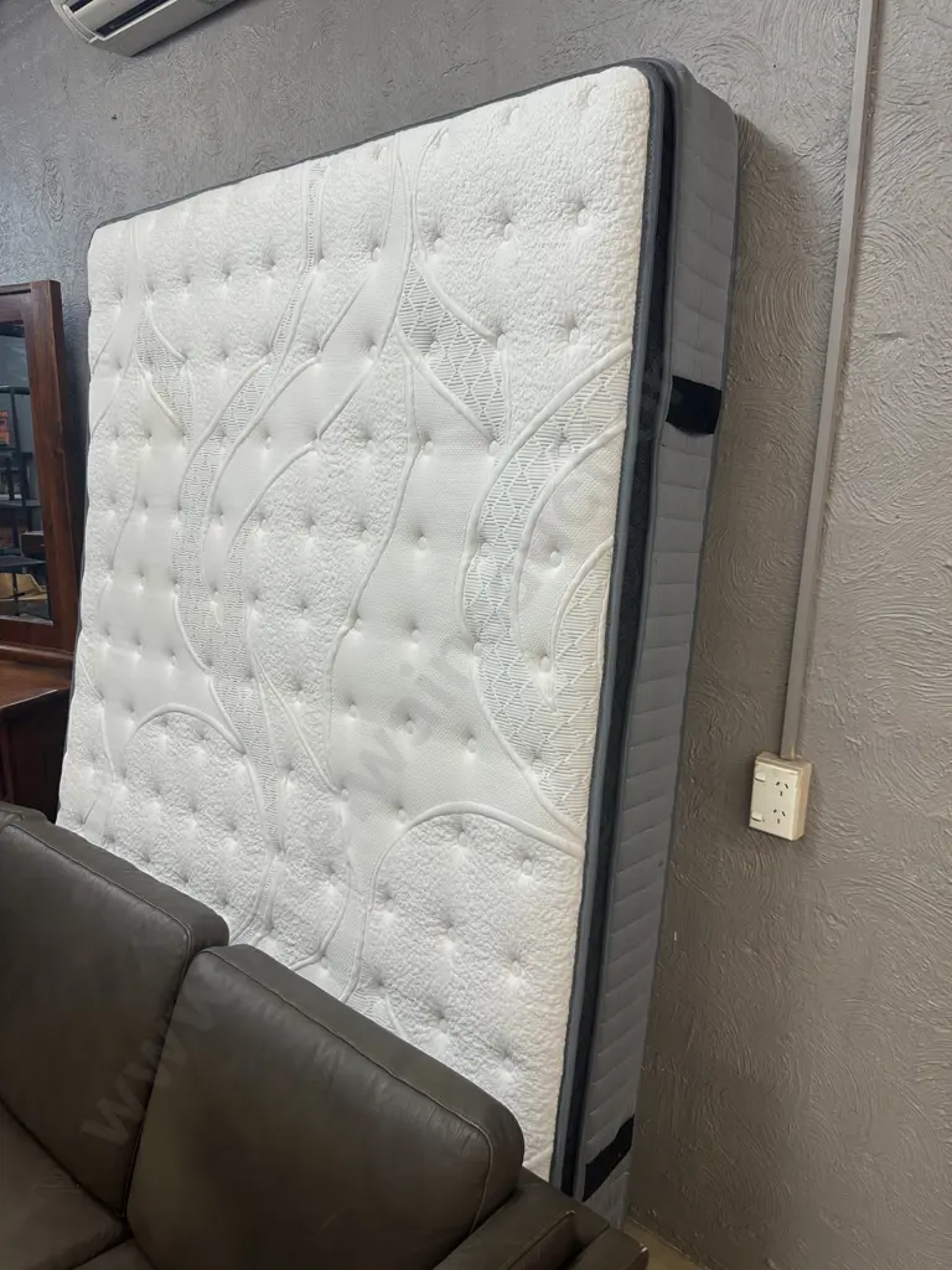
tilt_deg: -12.2
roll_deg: -0.3
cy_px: 635
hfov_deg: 56.8
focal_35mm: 24
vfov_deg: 71.6
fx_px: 880
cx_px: 476
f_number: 1.78
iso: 80
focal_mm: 6.86
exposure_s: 1/100
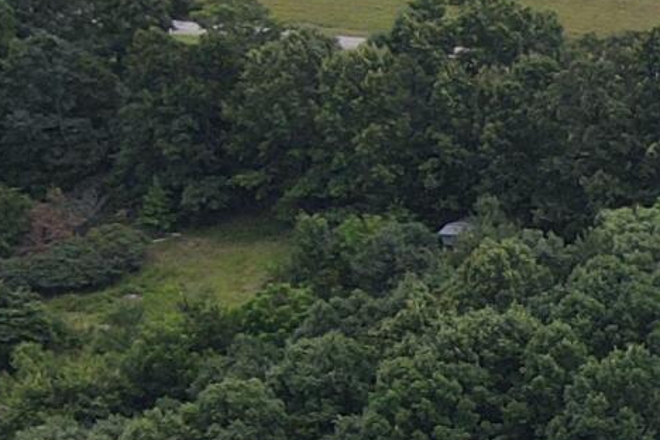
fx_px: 2933
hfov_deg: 10.1
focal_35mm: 160
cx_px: 1874
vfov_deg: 8.5
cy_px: 532
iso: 100
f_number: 2.8
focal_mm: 4.5
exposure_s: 1/320
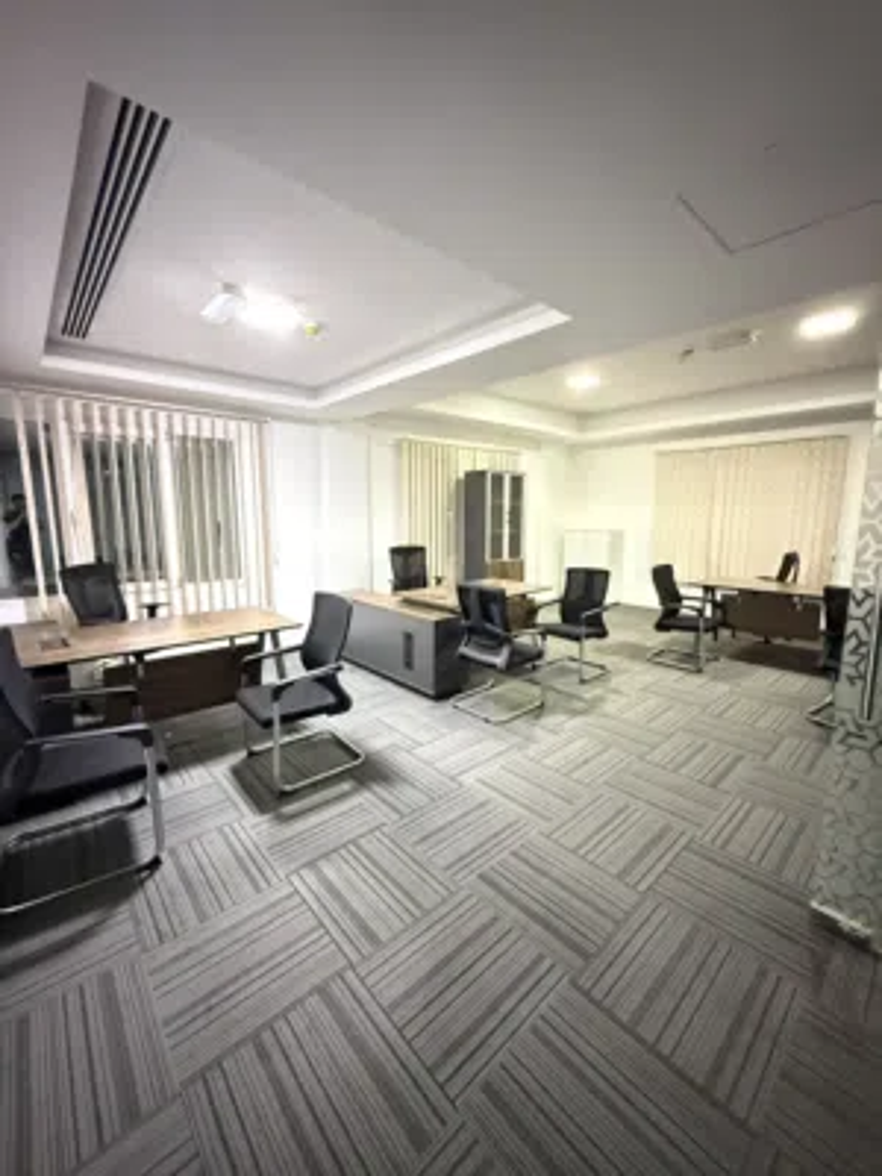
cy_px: 588
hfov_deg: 85.7
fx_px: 476
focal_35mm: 14
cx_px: 441
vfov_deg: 102.1
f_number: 2.2
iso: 1600
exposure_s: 1/25
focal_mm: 2.22
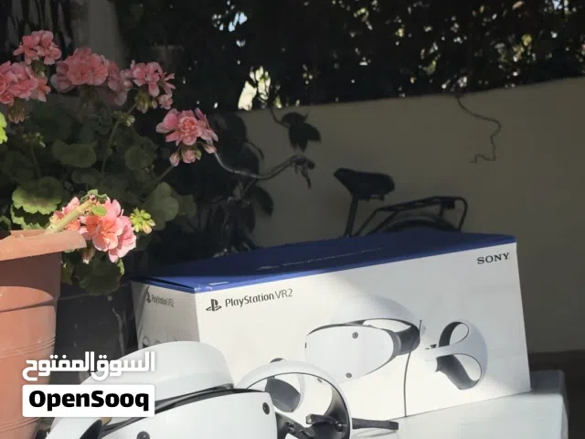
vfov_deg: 30.3
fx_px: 811
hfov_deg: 39.7
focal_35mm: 48
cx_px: 292
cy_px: 220
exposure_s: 1/7874
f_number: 1.78
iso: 80
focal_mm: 6.76
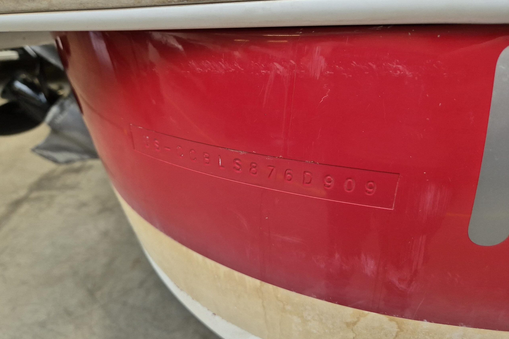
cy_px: 150
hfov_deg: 73.7
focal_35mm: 24
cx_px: 254
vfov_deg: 53.0
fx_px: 339
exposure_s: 1/180
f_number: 1.8
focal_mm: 5.4
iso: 125
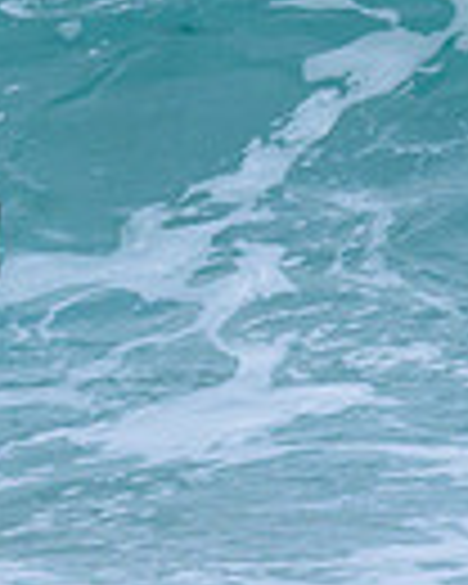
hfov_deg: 0.3
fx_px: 79903
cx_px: -413
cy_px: 80
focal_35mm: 4615
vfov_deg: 0.4
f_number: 6.3
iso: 640
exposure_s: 1/2000
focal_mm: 800
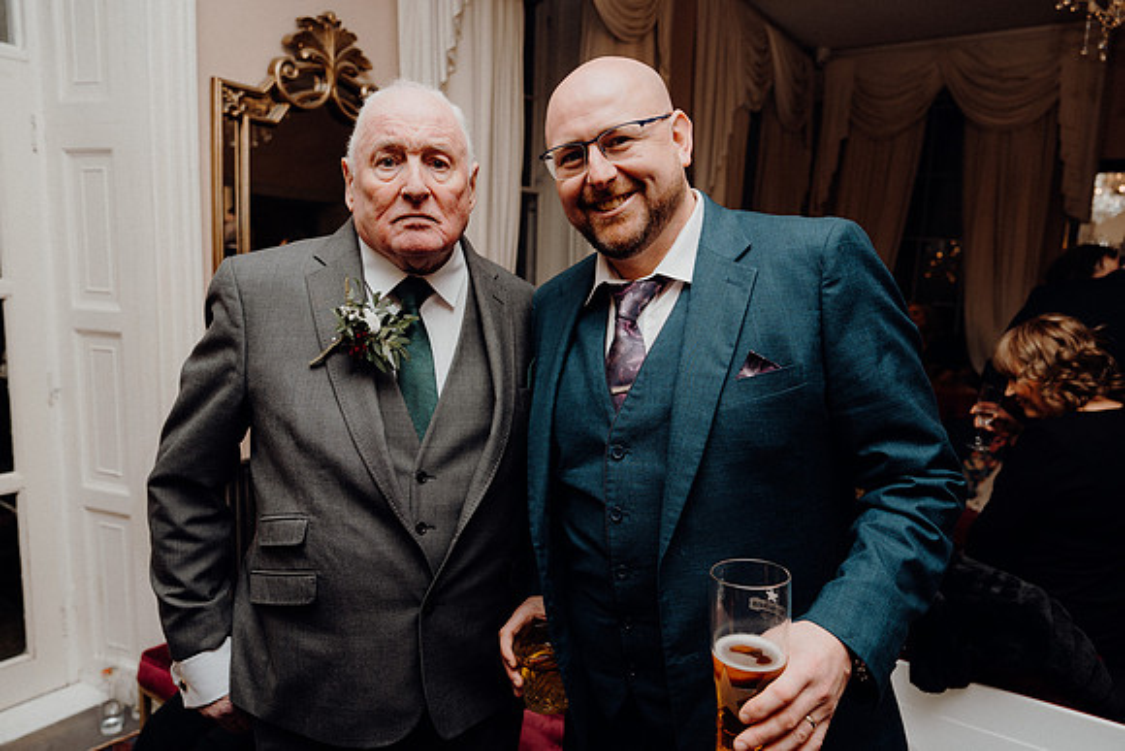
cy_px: 376
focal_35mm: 25
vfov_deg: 51.3
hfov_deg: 71.5
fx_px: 781
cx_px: 562
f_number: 3.5
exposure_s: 1/160
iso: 50
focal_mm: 25
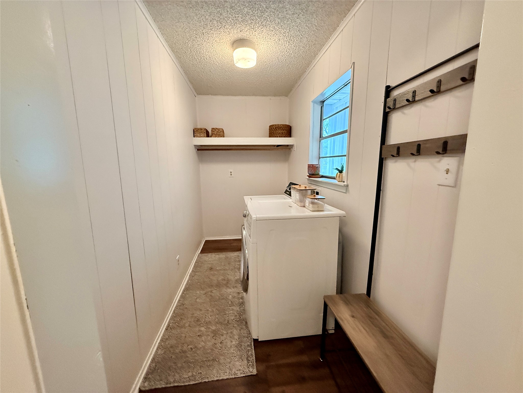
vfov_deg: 85.7
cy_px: 196
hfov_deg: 102.1
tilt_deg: -9.4
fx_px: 212
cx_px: 262
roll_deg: +0.8
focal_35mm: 14
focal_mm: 2.22
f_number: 2.2
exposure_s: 1/120
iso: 640
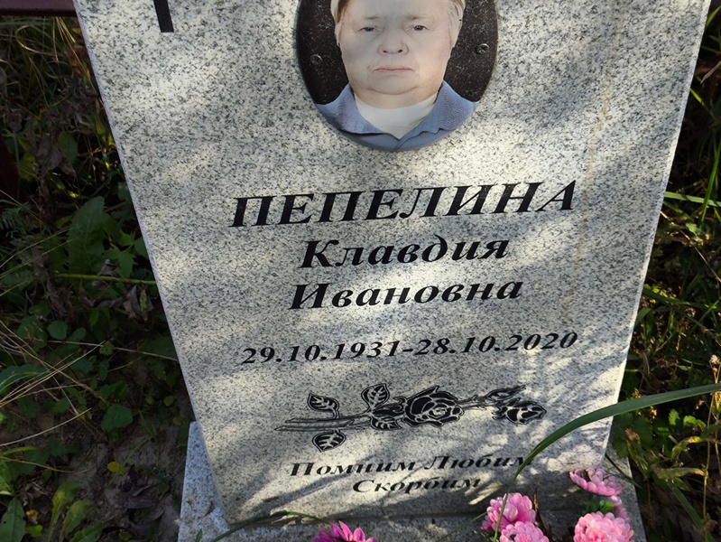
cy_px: 271
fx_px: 1042
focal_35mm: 50
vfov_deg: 29.1
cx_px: 360
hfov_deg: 38.2
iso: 50
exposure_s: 1/427
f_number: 1.7
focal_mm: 4.71
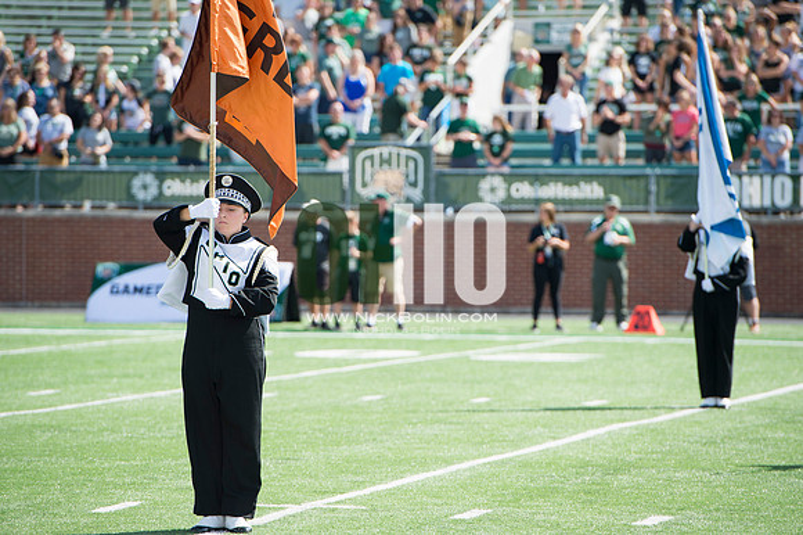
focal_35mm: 200
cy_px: 268
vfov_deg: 6.9
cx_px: 402
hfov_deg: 10.3
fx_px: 4458
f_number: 4.5
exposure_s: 1/1000
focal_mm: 200
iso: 200
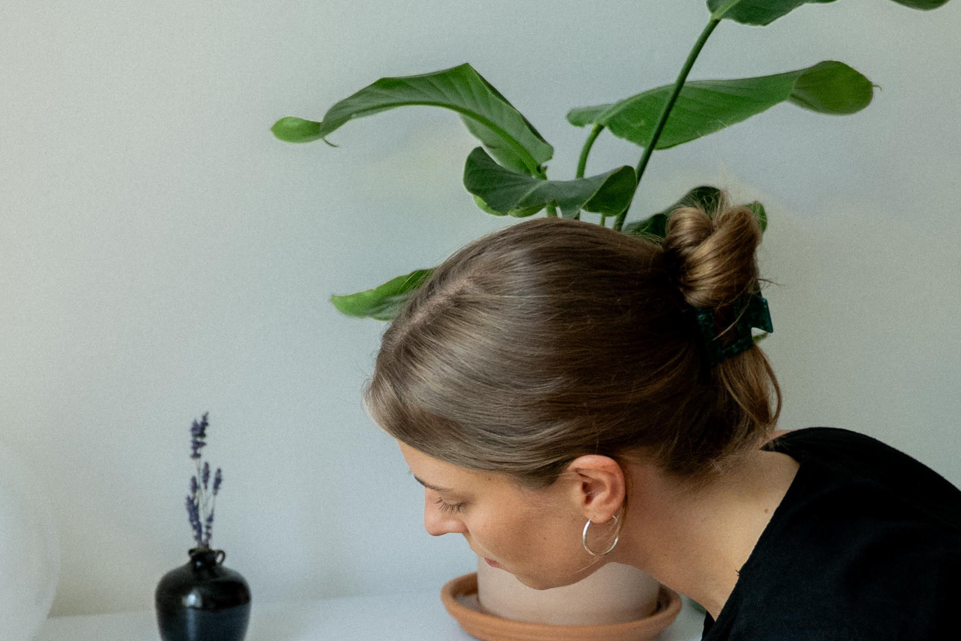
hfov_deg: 24.1
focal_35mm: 83
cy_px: 543
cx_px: 206
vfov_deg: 16.3
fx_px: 2215
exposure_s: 1/500
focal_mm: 27.4
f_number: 2.8
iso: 2500
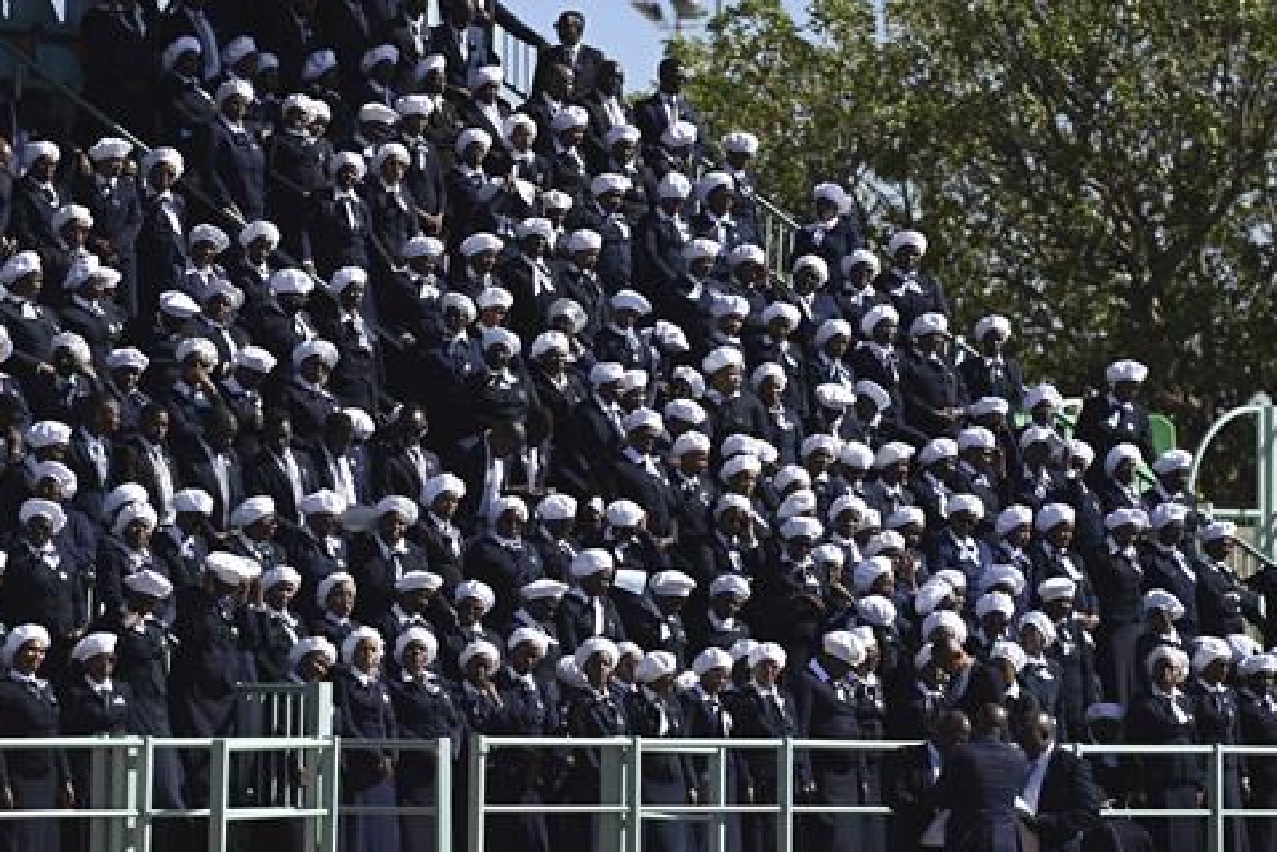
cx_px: 612
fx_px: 9612
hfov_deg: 7.6
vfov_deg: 5.1
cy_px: 363
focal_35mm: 271
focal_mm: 200
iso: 64
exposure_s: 1/1250
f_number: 2.8
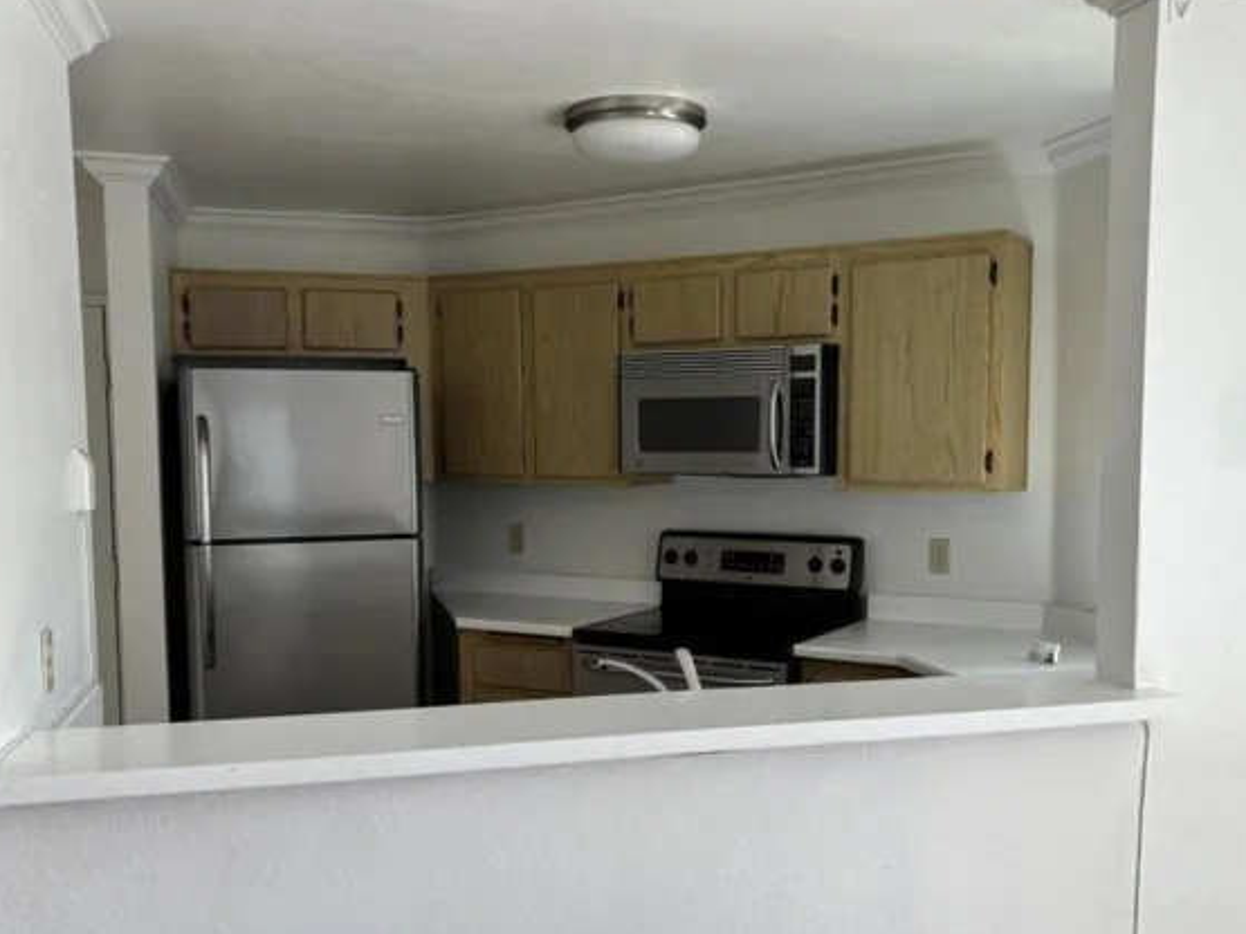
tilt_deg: -4.2
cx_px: 675
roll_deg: +0.1
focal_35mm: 35
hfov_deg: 52.6
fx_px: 1260
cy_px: 528
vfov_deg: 40.6
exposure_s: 1/121
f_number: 1.6
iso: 64
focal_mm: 5.96
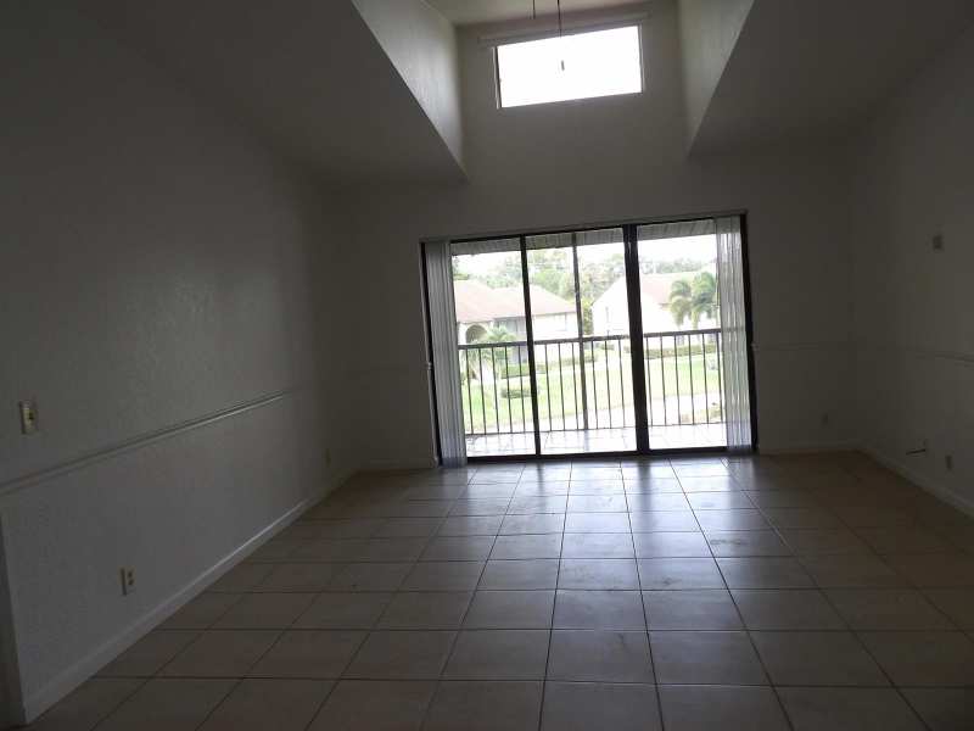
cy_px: 366
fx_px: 675
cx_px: 487
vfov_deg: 56.8
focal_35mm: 24
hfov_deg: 71.6
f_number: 3.2
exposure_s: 1/60
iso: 100
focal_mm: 4.3
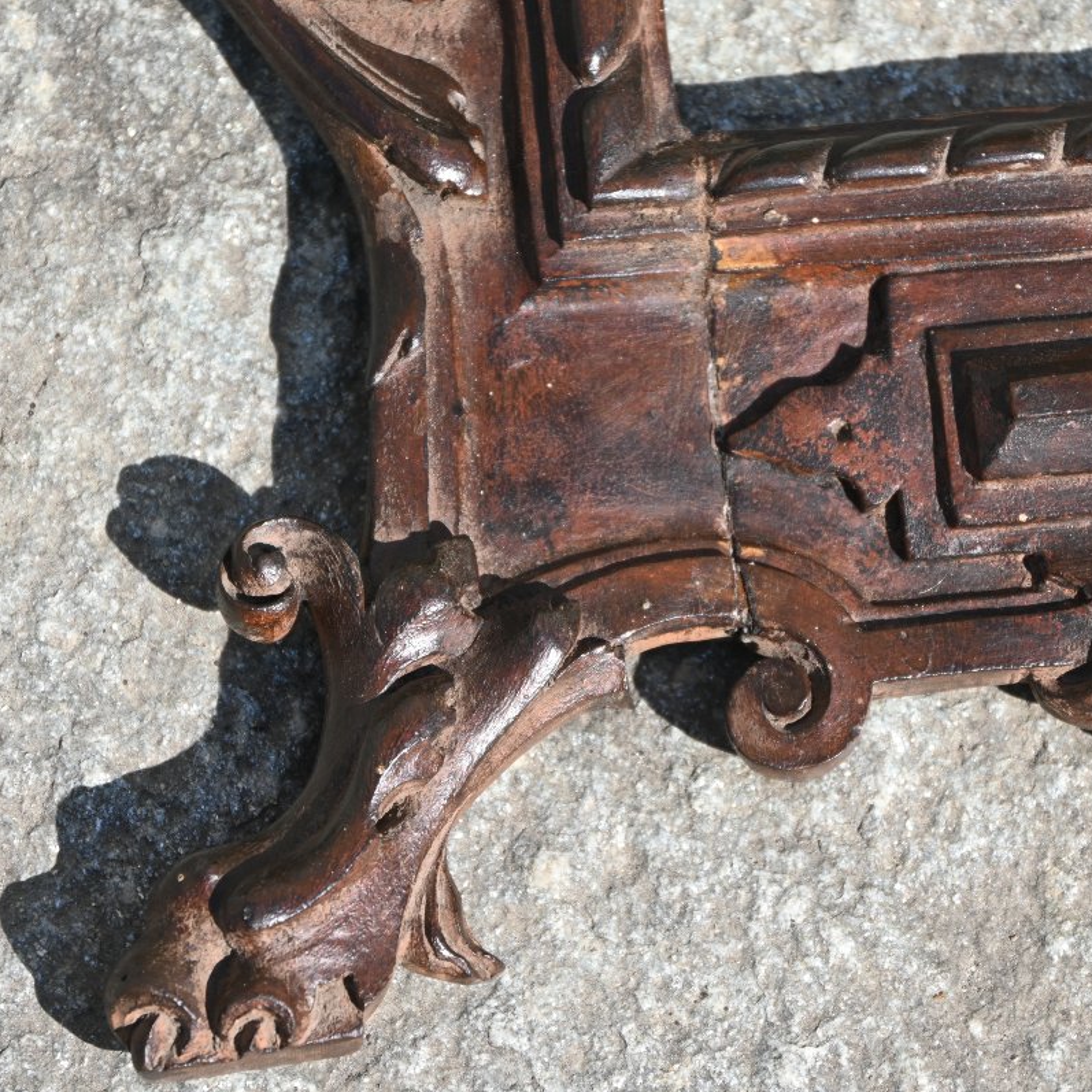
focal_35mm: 211
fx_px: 7531
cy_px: 545
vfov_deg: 8.3
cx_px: 592
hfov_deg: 8.3
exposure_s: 1/250
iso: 100
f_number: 6
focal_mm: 110
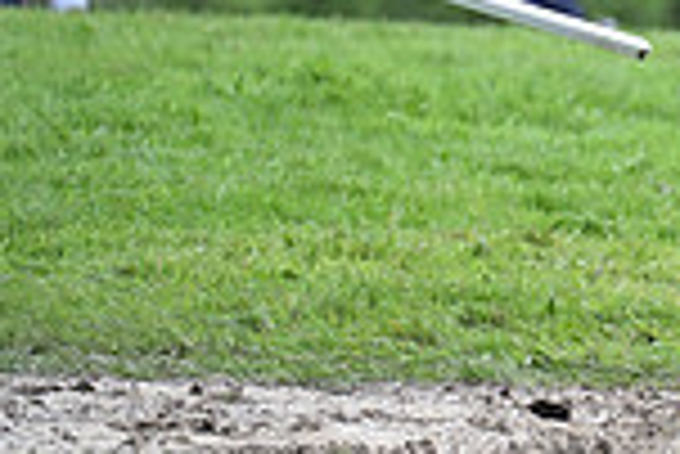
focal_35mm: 767
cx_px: 1225
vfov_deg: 1.8
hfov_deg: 2.7
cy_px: -393
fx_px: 14501
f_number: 5
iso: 900
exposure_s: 1/1600
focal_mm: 200
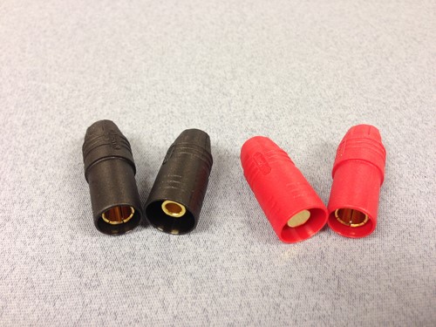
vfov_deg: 42.9
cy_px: 164
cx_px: 218
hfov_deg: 55.4
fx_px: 416
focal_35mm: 33
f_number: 2.4
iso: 80
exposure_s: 1/20
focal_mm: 4.12
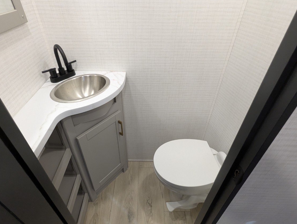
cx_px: 145
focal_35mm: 20
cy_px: 123
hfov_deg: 81.7
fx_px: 172
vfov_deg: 65.9
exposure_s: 1/88.4
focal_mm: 2.35
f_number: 2.2
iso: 340
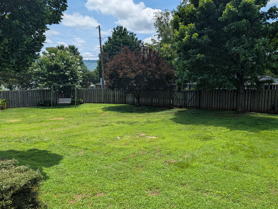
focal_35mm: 29
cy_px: 113
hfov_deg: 61.5
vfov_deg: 48.3
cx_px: 153
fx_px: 233
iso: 19
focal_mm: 6.9
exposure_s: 1/1435
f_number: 1.68
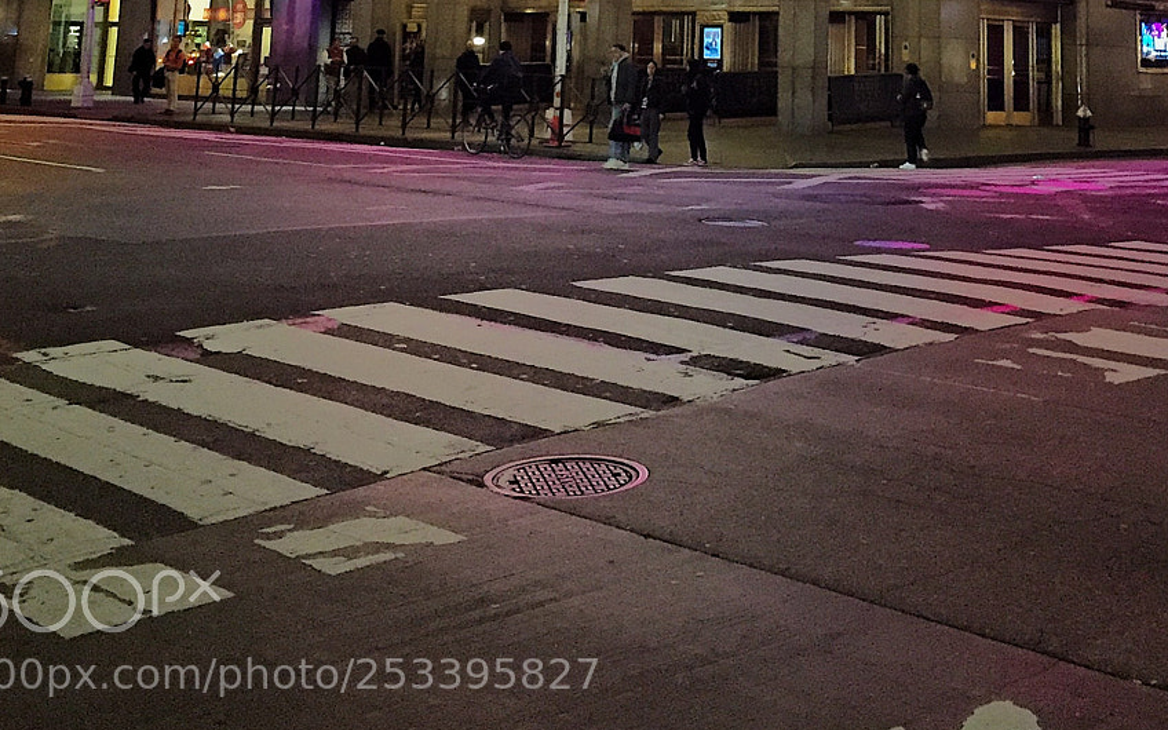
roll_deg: -2.4
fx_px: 1846
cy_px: -320
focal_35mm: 58
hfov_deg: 35.0
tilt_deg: +12.1
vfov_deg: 19.8
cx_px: 705
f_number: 2.2
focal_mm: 4.15
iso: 250
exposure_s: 1/20
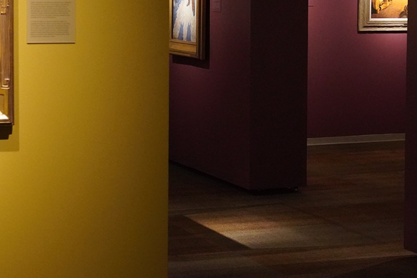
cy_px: 49
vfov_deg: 12.5
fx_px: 1262
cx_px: 257
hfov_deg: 18.7
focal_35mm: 109
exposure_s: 1/100
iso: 6400
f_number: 5.6
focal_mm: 42
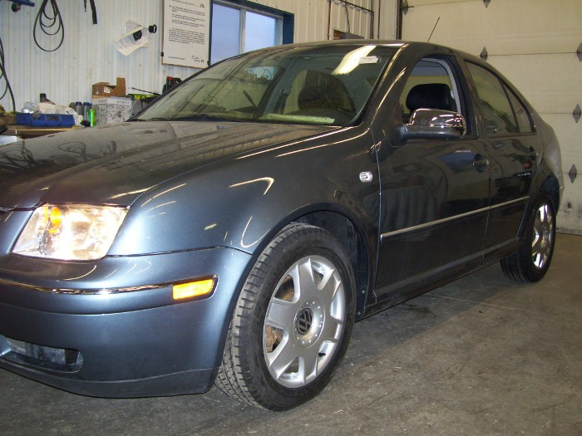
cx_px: 291
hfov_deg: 51.4
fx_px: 605
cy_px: 218
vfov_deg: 39.7
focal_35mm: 36
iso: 200
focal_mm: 6
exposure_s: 1/60
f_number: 2.7
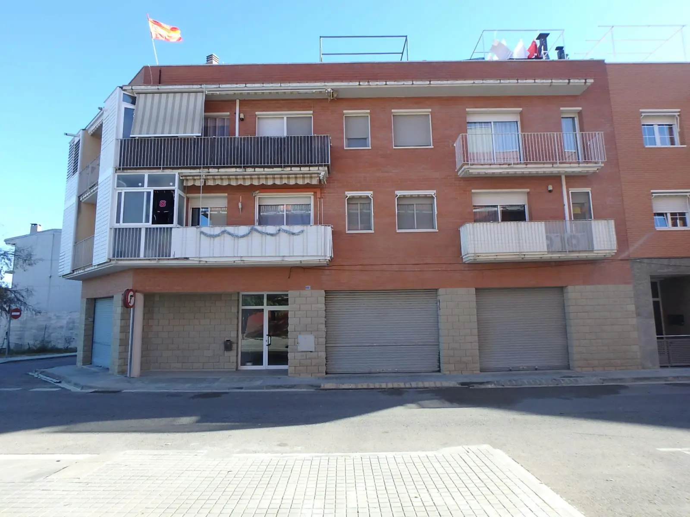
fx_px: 419
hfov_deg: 79.0
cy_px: 258
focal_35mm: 21
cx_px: 345
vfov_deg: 63.4
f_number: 3.5
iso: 125
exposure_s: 1/320
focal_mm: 3.7
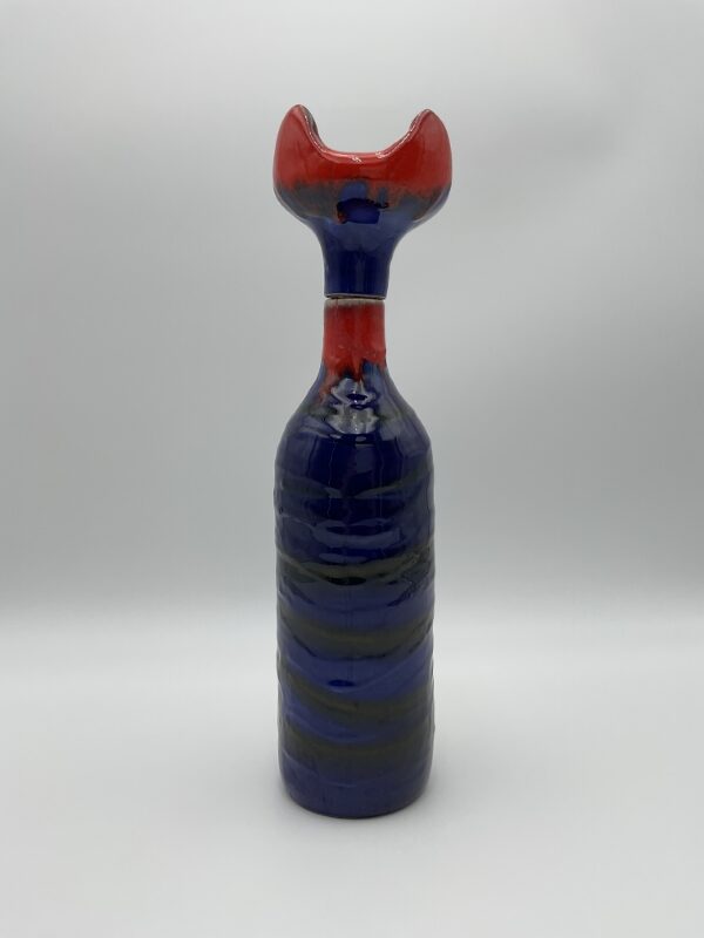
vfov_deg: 61.7
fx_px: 786
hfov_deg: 48.2
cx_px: 352
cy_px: 469
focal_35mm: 29
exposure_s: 1/435
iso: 16
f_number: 1.8
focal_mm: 3
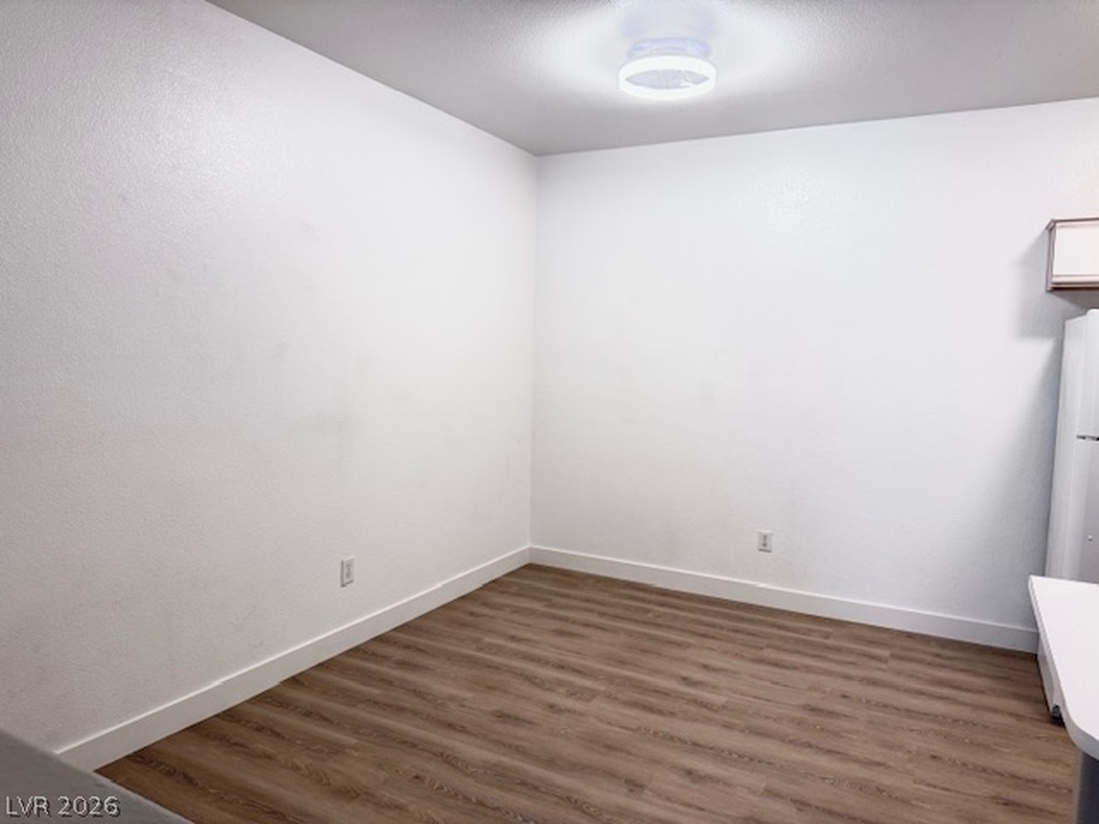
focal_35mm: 24
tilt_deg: -5.6
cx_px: 550
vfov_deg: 56.8
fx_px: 762
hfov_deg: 71.6
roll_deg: -0.6
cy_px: 412
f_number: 1.78
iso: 160
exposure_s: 1/120
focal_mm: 6.76
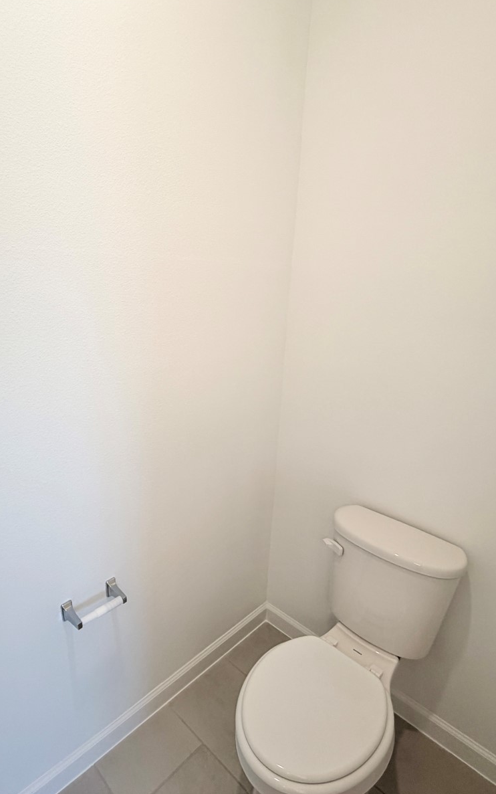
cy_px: 394
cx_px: 179
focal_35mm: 20
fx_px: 433
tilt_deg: -14.9
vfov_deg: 85.1
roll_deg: -1.1
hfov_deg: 58.7
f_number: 2.2
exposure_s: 1/120
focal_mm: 2.22
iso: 125
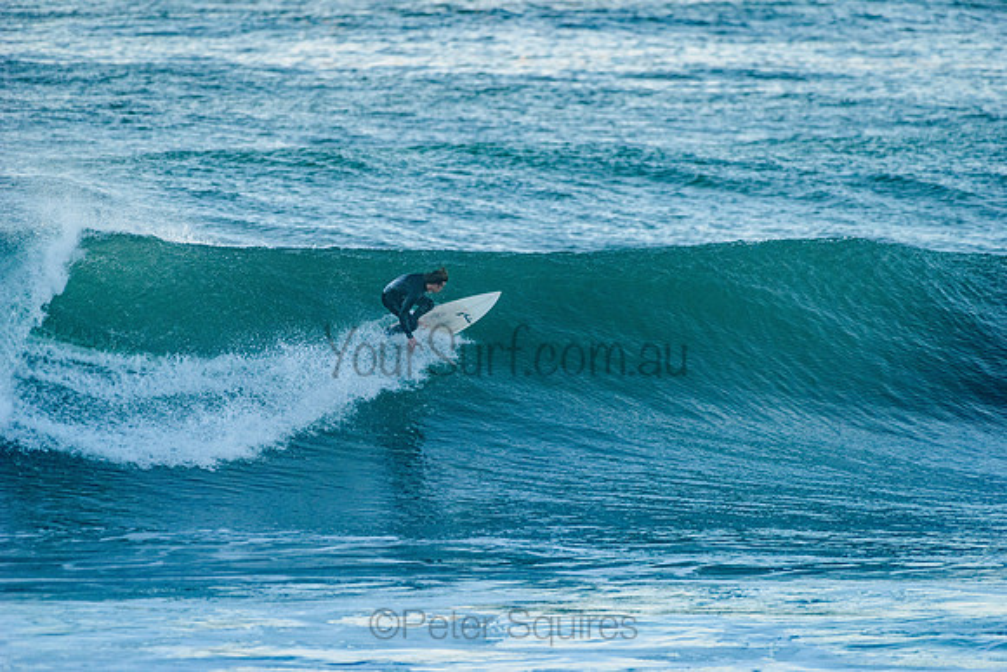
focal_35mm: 500
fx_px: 13989
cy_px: 336
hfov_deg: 4.1
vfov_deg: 2.8
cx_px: 504
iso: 720
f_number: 5.6
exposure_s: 1/1600
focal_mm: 500
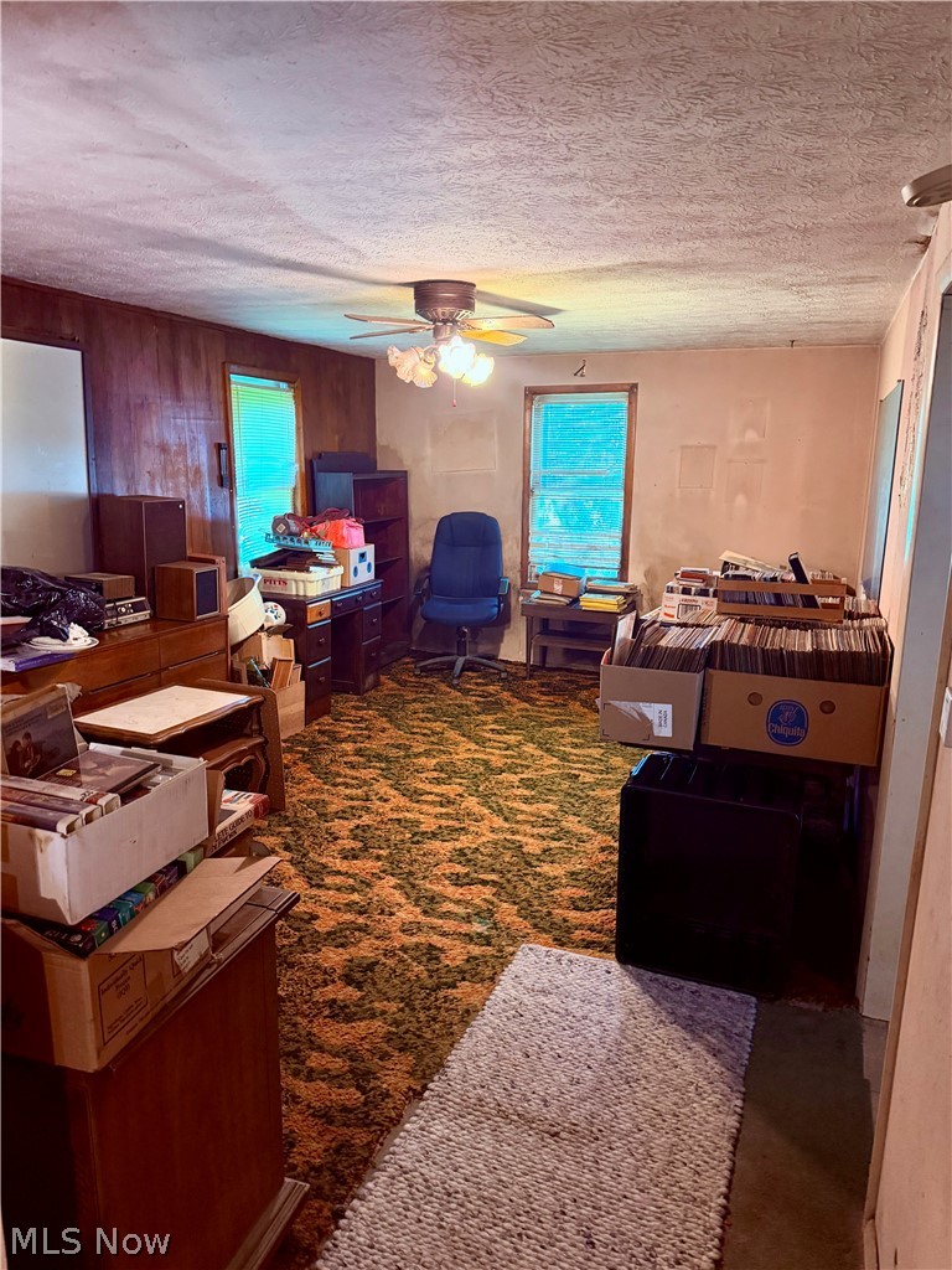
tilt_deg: -10.2
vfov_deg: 71.6
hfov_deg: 56.8
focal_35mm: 24
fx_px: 880
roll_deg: +0.1
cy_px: 635
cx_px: 476
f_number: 1.78
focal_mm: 6.76
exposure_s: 1/40
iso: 640
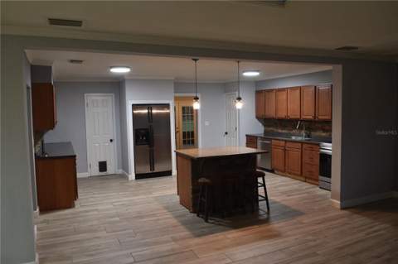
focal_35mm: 27
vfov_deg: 47.8
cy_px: 132
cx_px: 199
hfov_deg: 67.4
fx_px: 298
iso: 400
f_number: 6.3
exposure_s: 1/6
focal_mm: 18
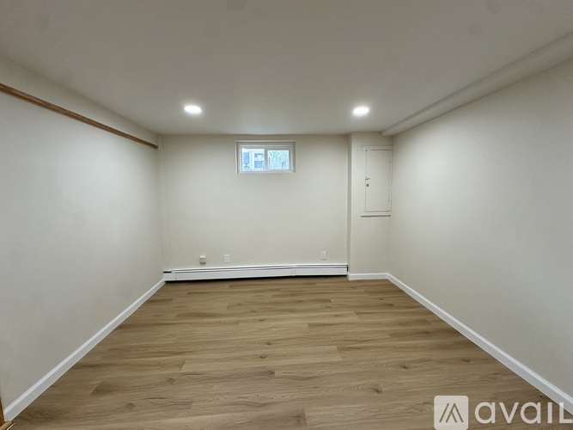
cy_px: 215
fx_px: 232
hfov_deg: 102.1
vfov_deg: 85.7
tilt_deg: -6.3
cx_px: 286
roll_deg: +0.4
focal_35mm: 14
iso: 200
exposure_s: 1/120
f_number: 2.2
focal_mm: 2.22
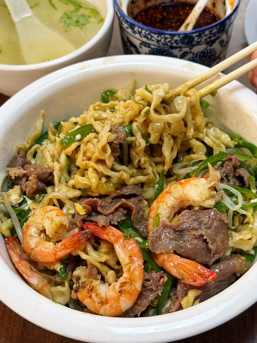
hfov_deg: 30.3
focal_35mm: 48
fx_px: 475
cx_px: 128
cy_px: 172
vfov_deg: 39.7
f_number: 1.78
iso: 100
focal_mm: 6.76
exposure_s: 1/76
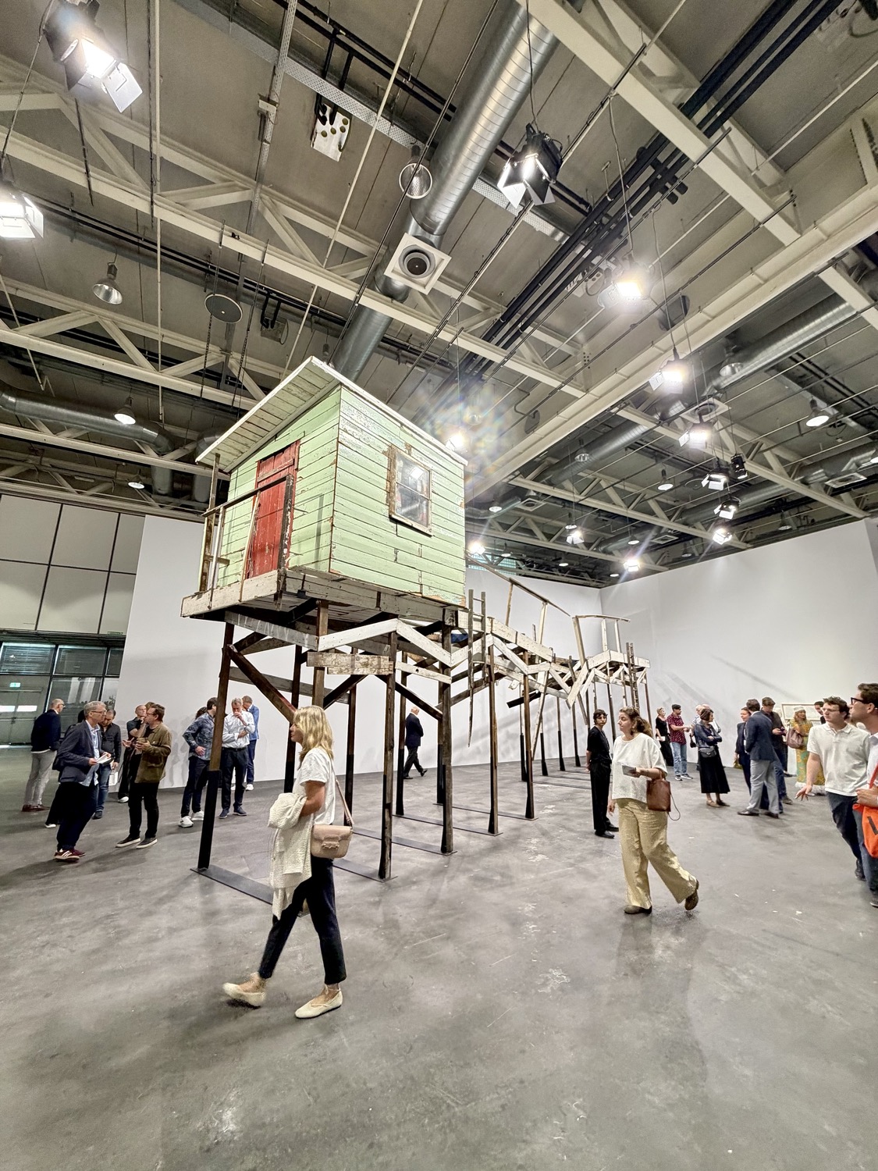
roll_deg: +1.0
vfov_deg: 102.1
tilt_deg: +14.9
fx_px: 473
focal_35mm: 14
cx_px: 439
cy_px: 586
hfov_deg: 85.7
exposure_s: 1/79
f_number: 2.2
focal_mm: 2.22
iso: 320
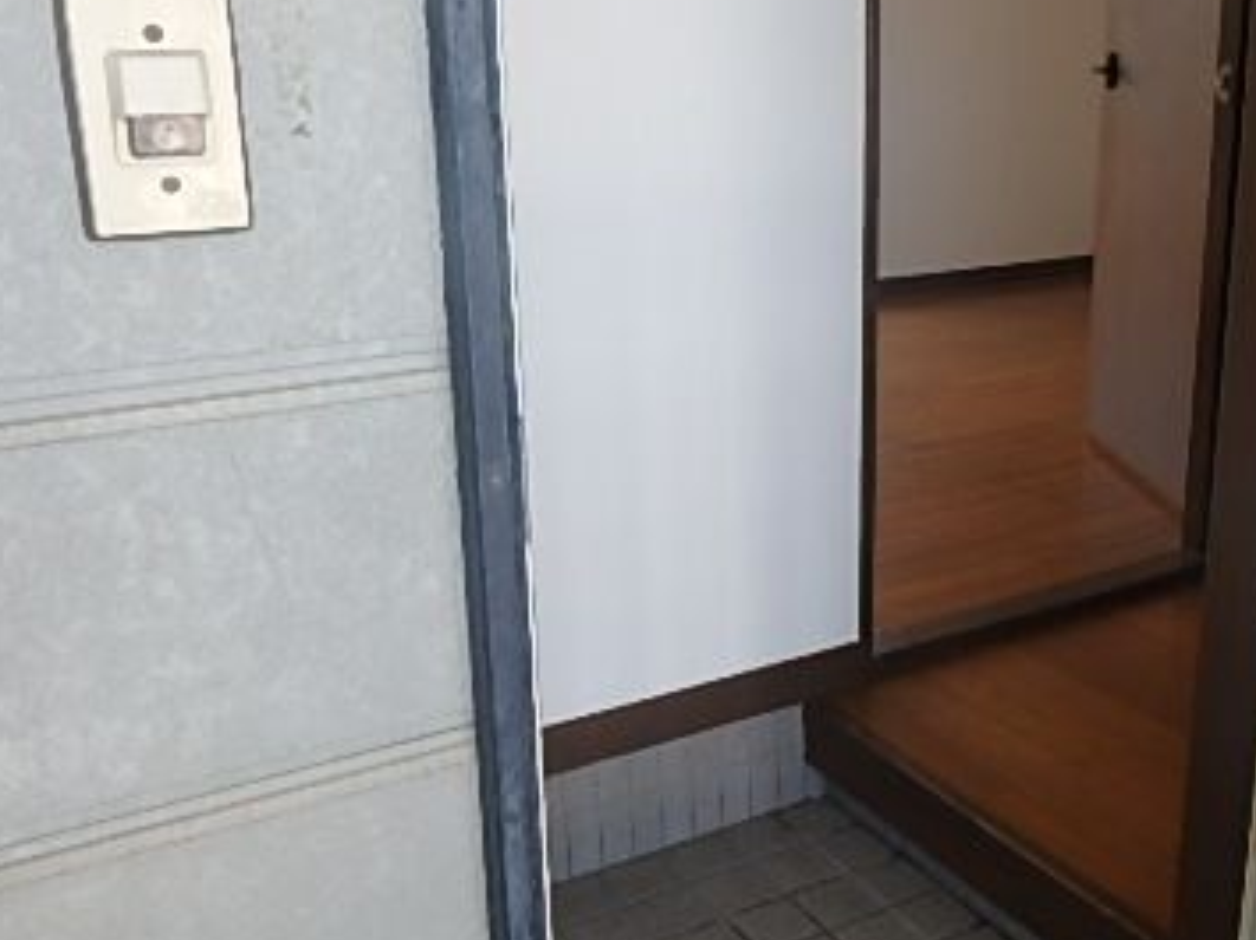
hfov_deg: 48.3
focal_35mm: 38
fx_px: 1378
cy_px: 454
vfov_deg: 37.7
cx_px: 827
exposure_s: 1/60
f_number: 3.5
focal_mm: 3.7
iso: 160
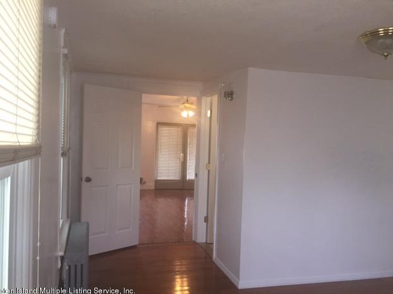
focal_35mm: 30
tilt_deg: -1.1
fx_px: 341
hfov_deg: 60.0
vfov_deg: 46.8
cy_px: 151
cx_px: 192
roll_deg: -3.3
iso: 40
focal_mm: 4.15
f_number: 2.2
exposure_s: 1/30
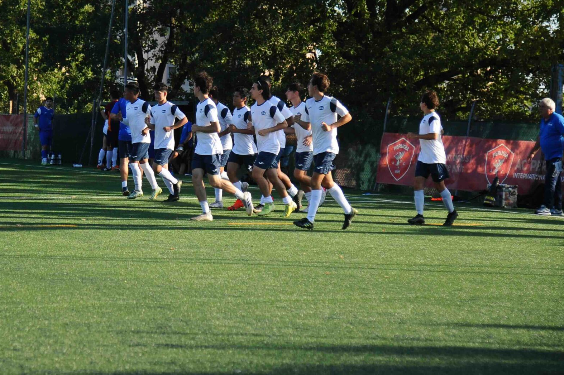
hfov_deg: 16.8
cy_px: 132
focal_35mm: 122
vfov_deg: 11.2
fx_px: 1910
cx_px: 179
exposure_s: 1/1000
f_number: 4
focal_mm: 75
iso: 250
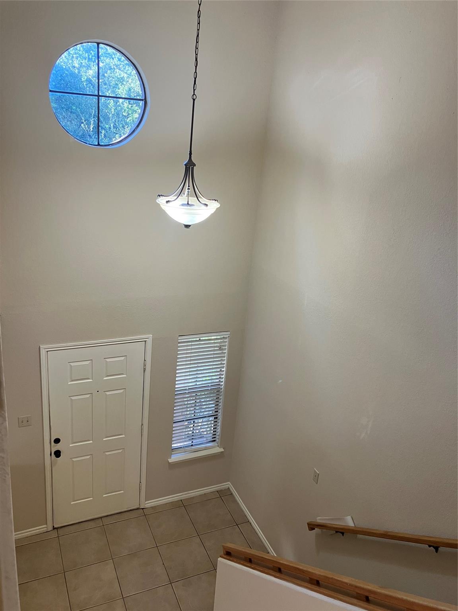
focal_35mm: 28
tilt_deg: -19.0
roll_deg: -5.8
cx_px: 229
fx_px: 494
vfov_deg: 63.4
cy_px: 306
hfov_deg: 49.7
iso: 100
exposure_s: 1/60
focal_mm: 3.99
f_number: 1.8
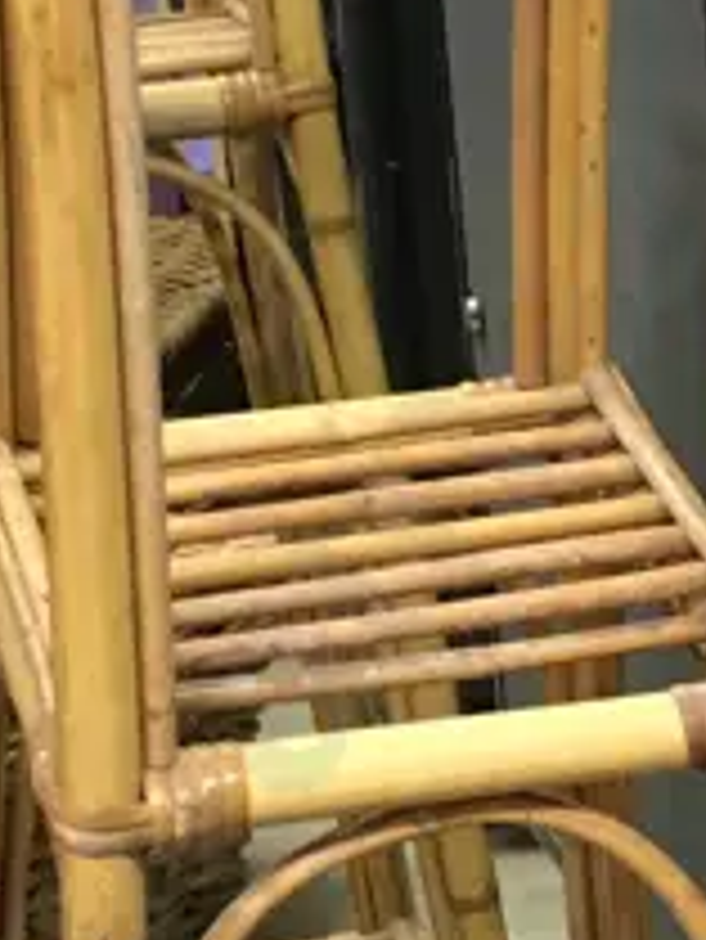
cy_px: 391
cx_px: 508
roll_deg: -0.2
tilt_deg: -24.2
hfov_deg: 10.4
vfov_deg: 13.9
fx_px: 3858
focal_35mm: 142
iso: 80
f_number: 2.2
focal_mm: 4.15
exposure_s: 1/17
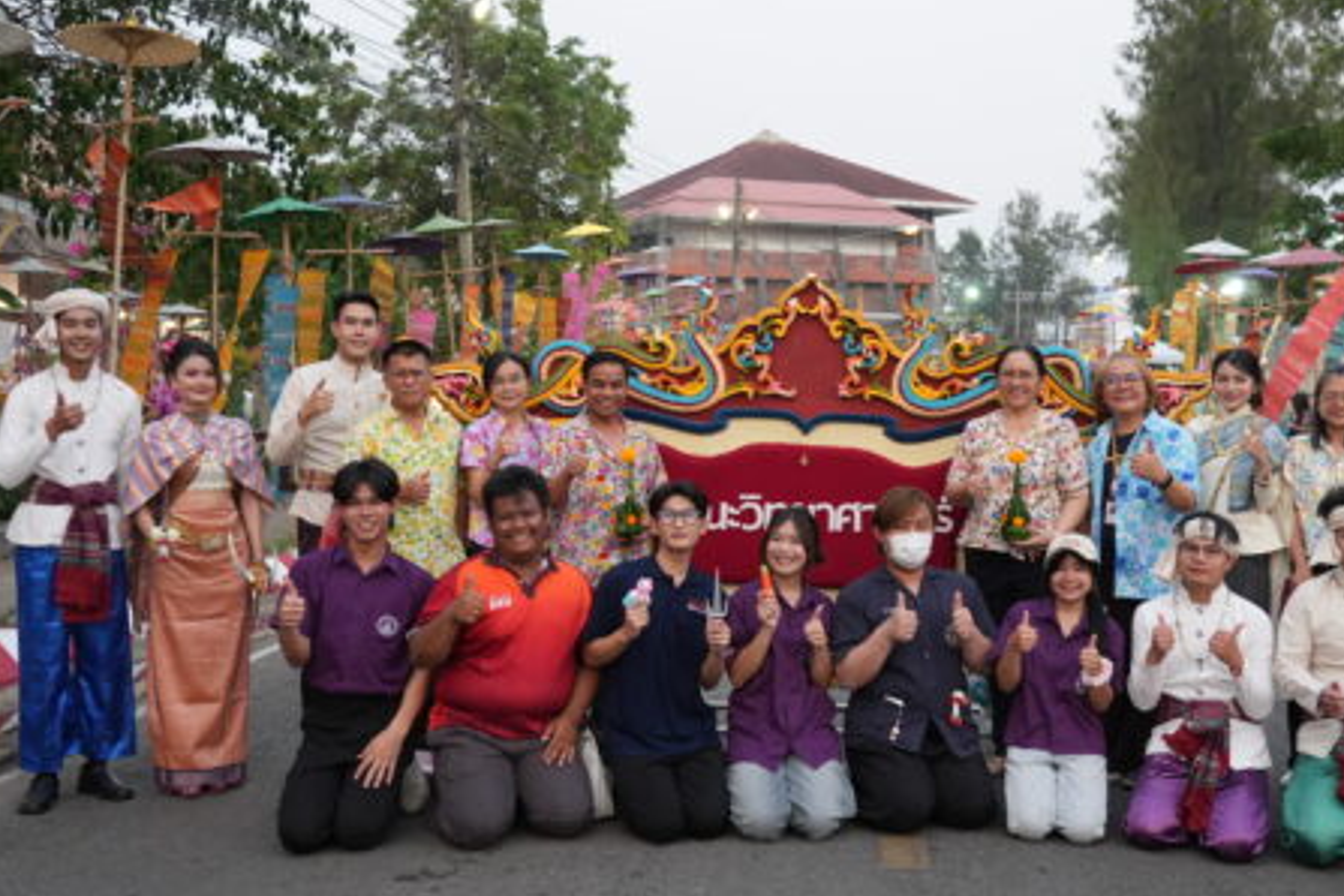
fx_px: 1605
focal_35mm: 43
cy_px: 434
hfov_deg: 45.2
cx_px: 791
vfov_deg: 31.2
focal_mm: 30
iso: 1600
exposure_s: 1/60
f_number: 4
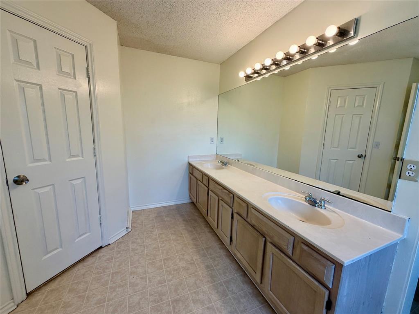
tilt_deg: -10.2
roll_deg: -0.2
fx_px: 169
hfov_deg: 102.1
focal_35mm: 14
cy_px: 157
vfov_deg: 85.7
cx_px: 210
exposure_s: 1/120
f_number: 2.2
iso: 80
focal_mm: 2.22
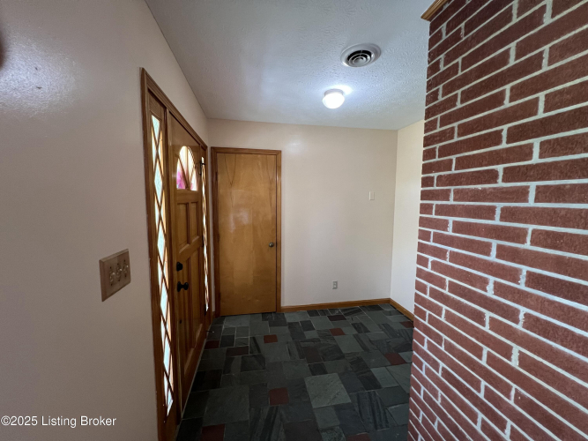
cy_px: 220
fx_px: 221
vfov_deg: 89.9
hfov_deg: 106.2
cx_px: 294
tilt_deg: -7.3
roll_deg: -0.2
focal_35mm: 13
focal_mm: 1.57
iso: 250
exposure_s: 1/60
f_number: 1.8
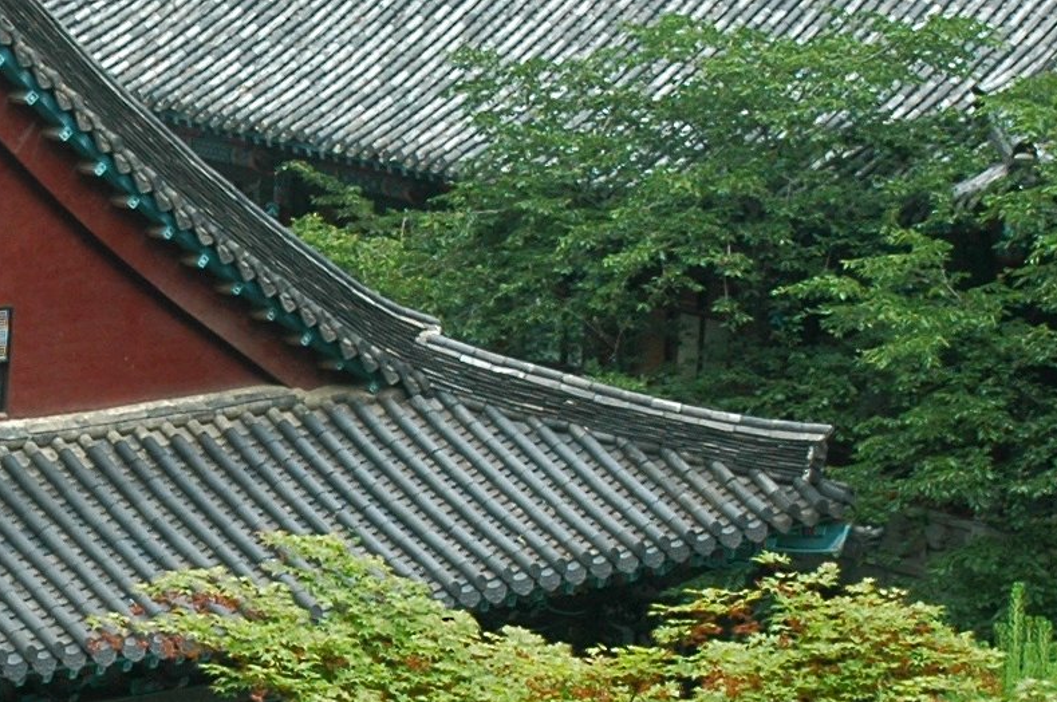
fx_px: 4865
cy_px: 674
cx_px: -113
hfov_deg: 12.2
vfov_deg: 8.2
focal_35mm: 166
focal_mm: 29
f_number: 8
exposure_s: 1/60
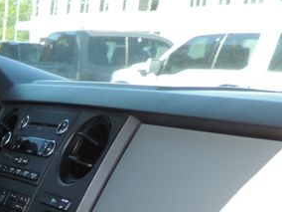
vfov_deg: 12.4
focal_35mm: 108
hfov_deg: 16.5
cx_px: -146
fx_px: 880
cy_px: 395
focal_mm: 4.3
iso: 80
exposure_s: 1/80
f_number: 3
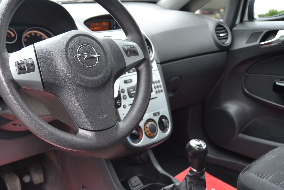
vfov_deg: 30.5
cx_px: 78
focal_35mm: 44
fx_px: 347
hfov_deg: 43.3
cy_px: 96
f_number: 3.5
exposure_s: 1/60
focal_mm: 20
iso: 400
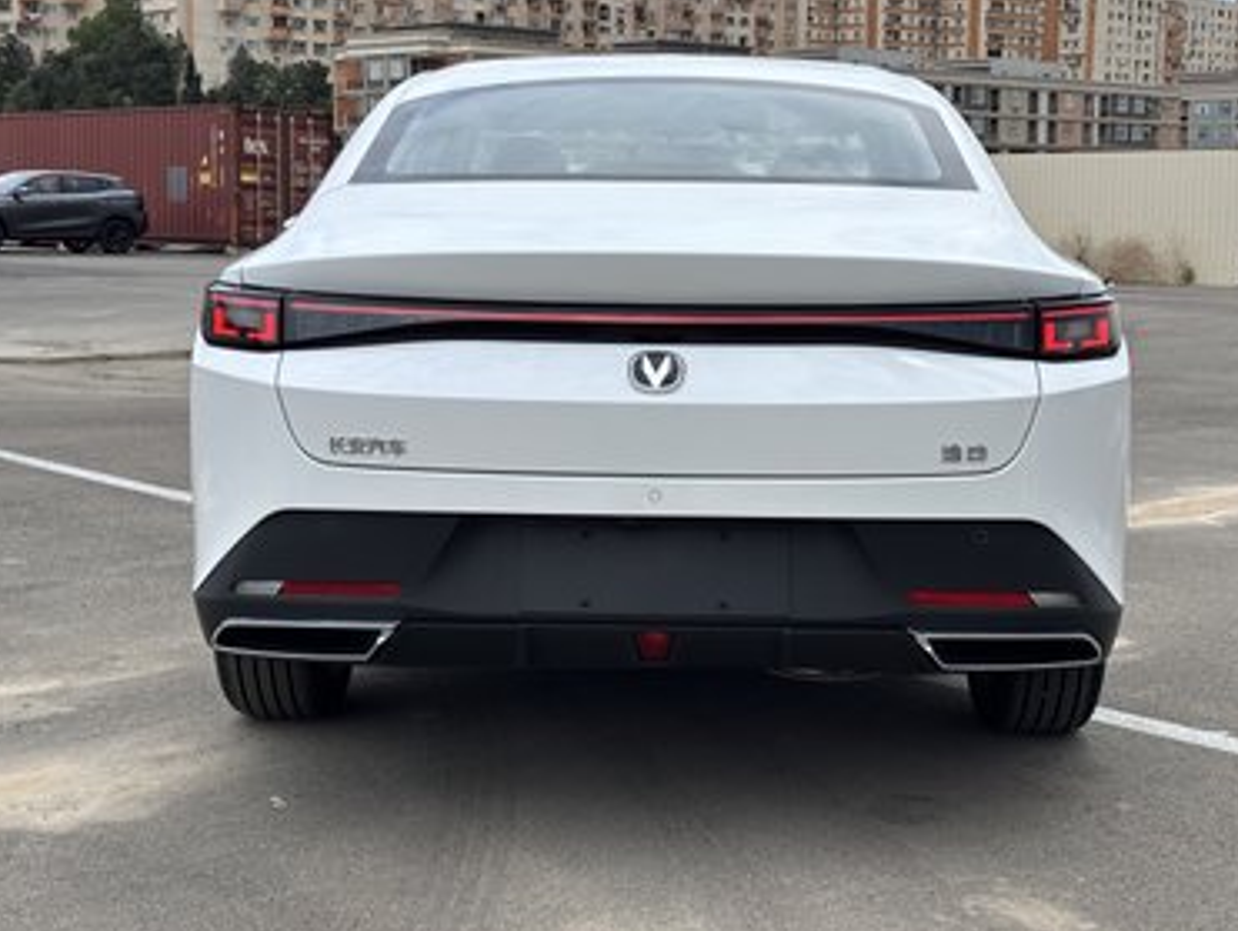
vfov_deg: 26.1
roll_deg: -1.5
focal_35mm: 56
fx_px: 2005
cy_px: 440
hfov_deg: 34.3
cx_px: 641
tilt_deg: -6.8
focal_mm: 5.96
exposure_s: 1/2778
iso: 40
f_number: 1.6
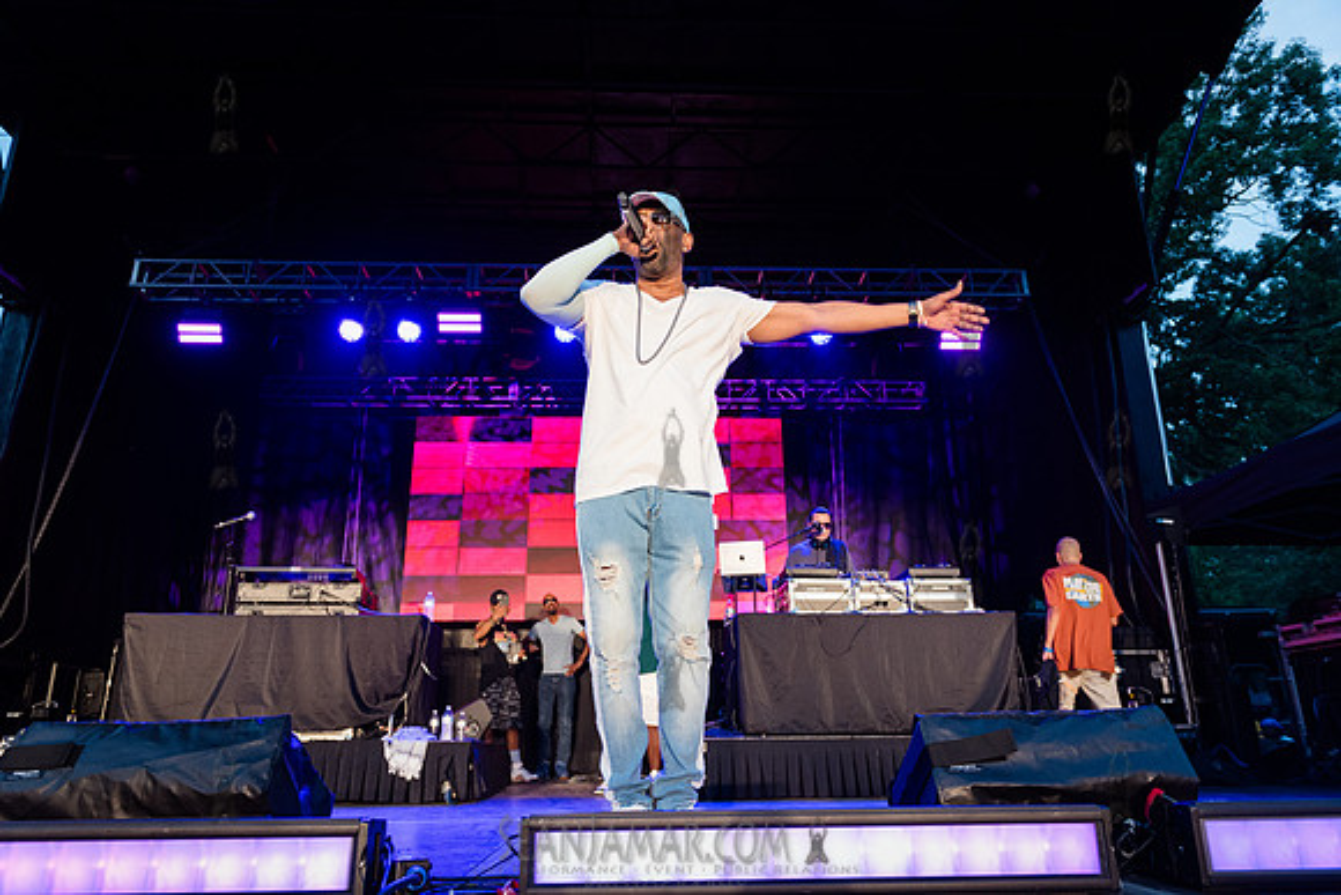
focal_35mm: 24
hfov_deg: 73.7
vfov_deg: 53.2
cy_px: 448
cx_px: 670
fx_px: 894
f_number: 3.5
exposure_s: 1/320
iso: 2000
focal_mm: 24
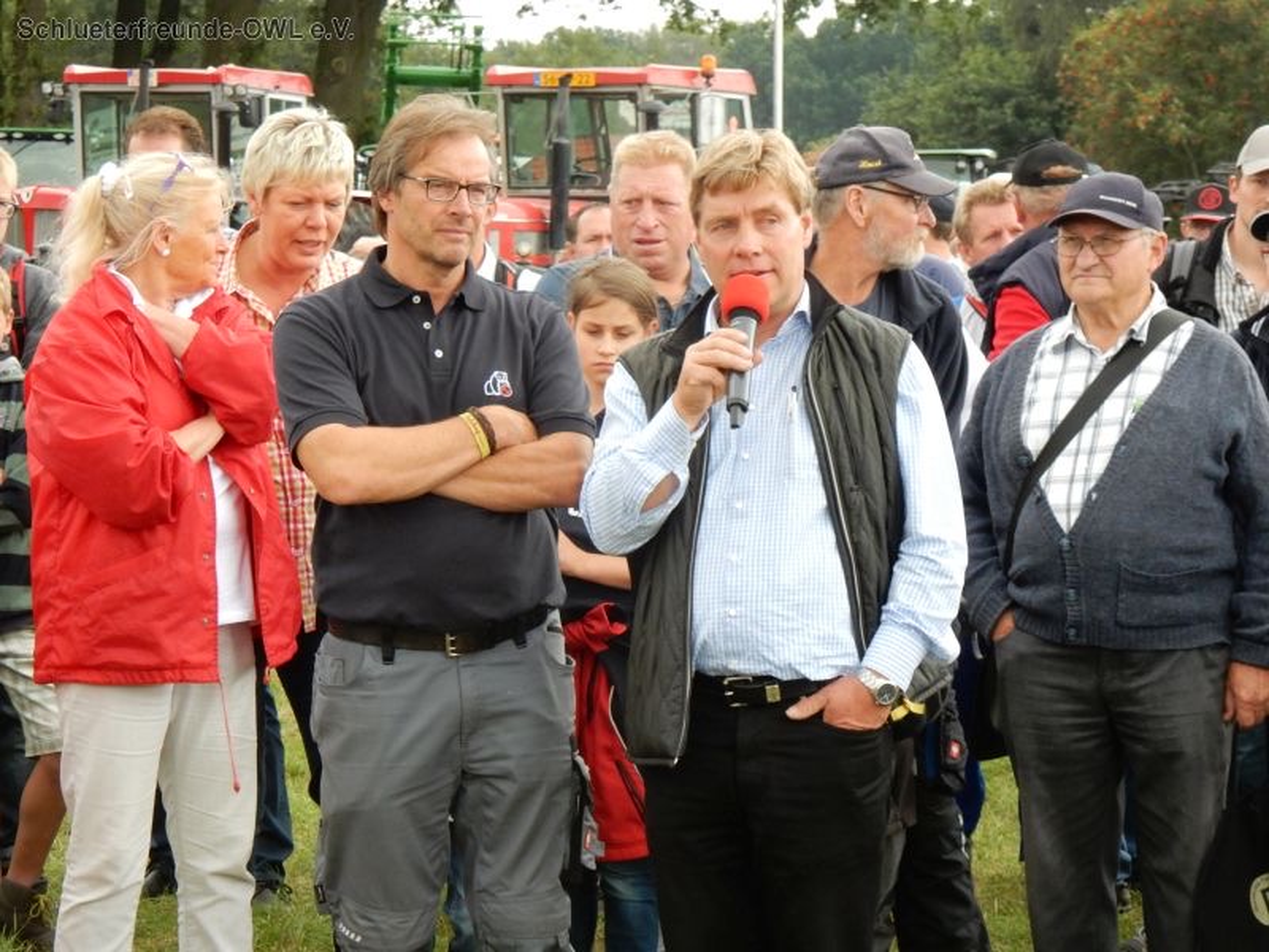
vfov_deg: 10.7
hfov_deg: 14.2
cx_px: 634
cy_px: 476
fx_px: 5096
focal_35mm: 139
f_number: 6
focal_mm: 24.7
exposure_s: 1/200
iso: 400
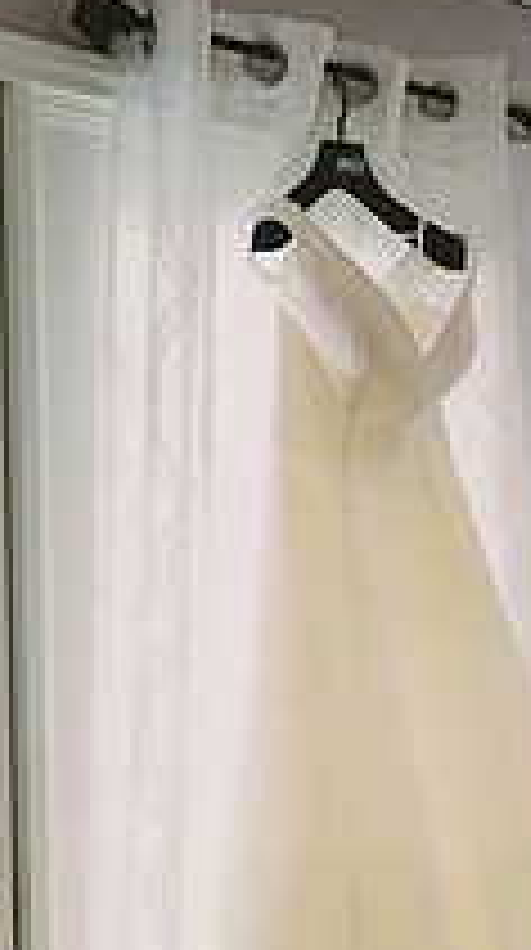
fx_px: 2363
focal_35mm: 94
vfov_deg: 22.2
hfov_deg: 12.8
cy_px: 842
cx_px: 405
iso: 320
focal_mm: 42
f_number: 2.8
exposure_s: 1/125
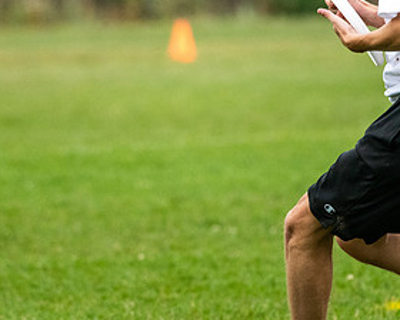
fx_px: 12738
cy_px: 61
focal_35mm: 1076
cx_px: 195
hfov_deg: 1.8
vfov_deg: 1.4
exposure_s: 1/1600
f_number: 4
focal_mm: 300
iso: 1600
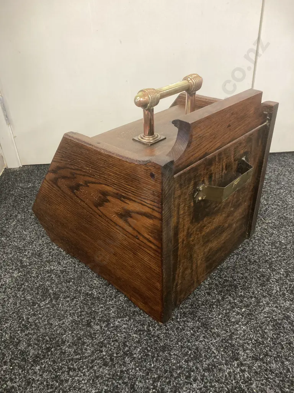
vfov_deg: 63.4
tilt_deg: -31.9
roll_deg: +2.4
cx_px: 147
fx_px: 317
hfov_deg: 49.7
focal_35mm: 28
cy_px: 196
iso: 200
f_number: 1.8
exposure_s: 1/50
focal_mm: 3.99
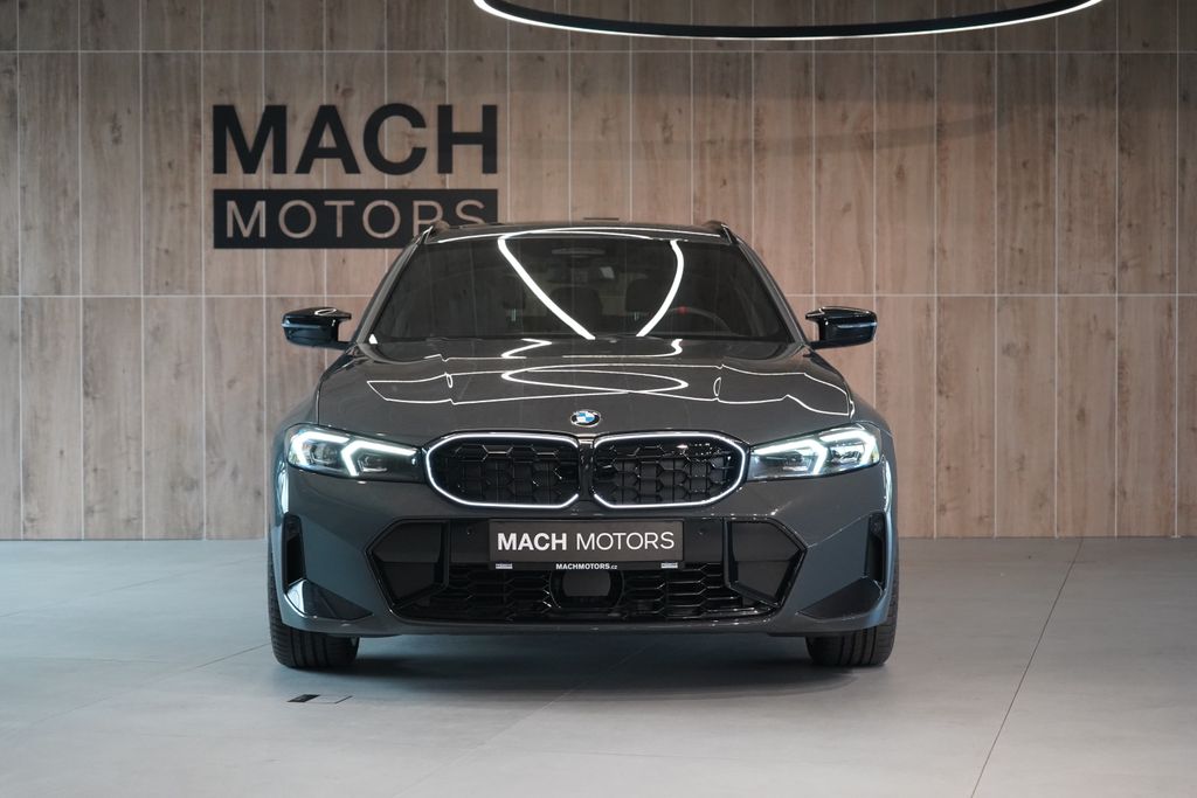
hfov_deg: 30.1
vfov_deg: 20.3
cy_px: 399
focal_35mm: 67
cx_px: 598
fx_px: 2228
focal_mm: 67
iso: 4000
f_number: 5.6
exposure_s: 1/160
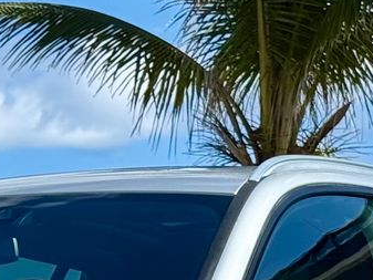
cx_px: -63
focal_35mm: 228
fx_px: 2458
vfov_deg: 6.4
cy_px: 457
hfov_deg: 8.6
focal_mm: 6.76
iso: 64
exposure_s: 1/4878
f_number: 1.78
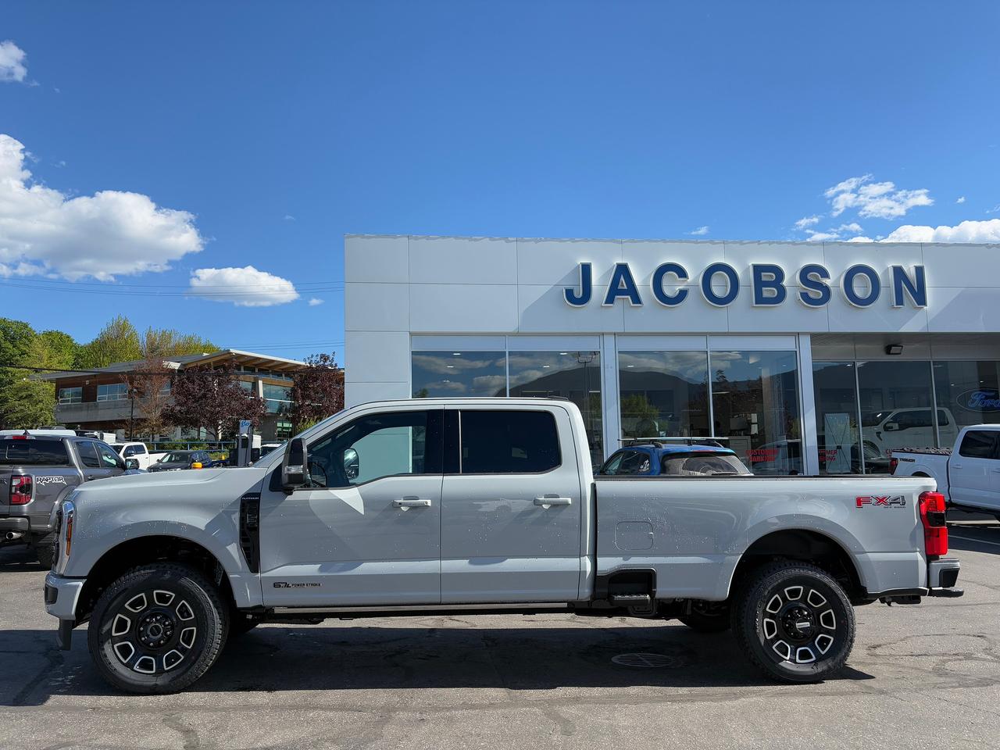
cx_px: 500
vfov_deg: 53.1
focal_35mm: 26
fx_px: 751
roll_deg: +1.1
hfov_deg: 67.3
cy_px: 375
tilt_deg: +7.1
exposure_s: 1/2639
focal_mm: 5.96
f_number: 1.6
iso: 50
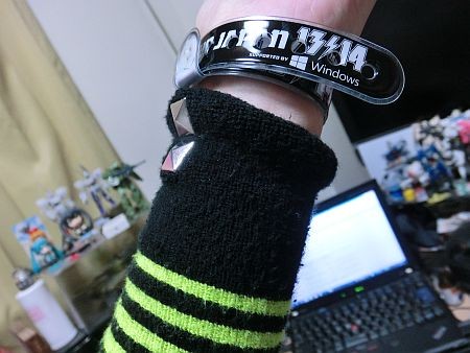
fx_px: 380
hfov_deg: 63.4
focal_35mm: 28
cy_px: 176
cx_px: 235
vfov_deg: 49.8
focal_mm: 5
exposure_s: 1/60
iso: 640
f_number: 3
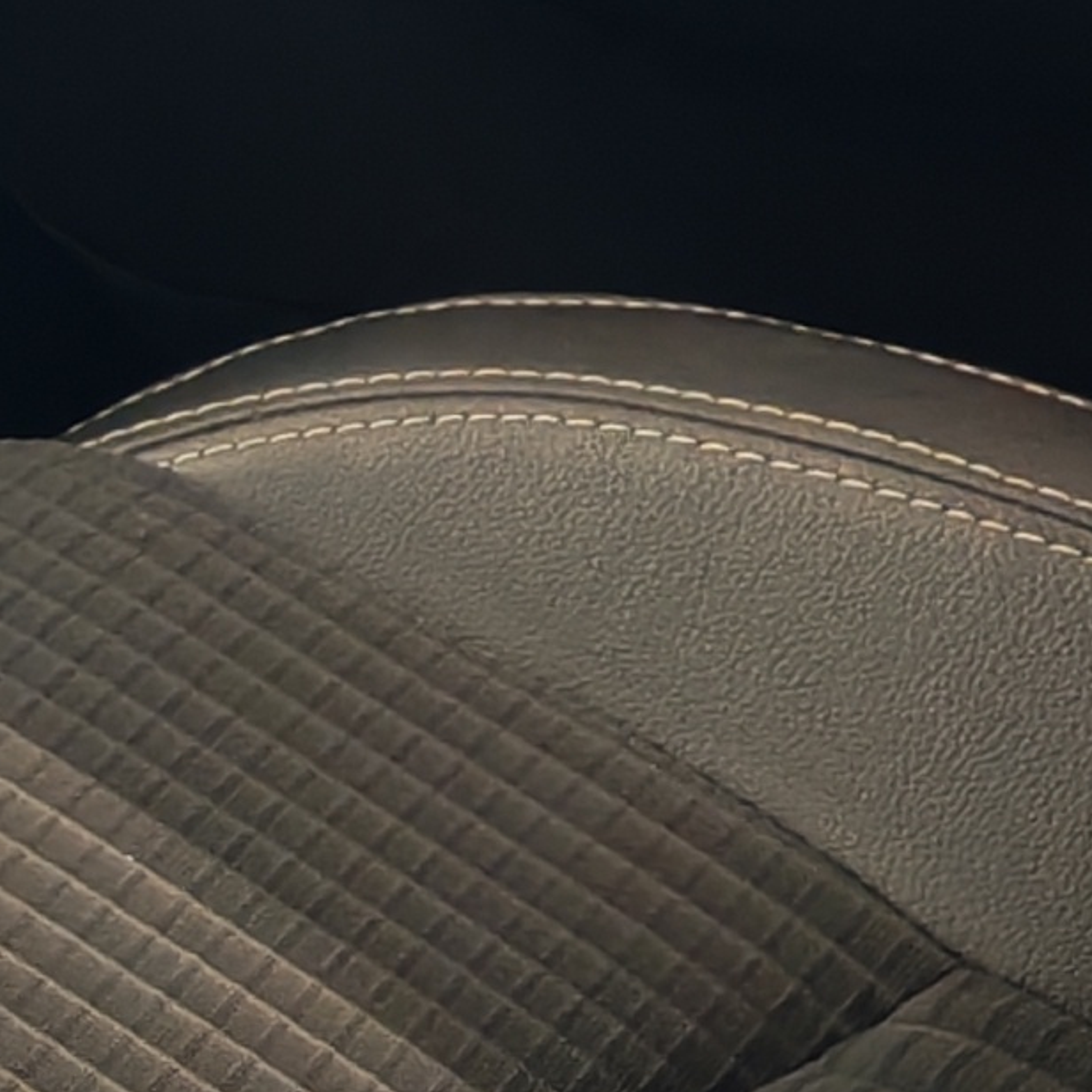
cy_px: 191
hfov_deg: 8.1
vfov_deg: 9.0
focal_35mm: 194
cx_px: -1730
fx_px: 6924
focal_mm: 6.12
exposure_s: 1/50
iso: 1000
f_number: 1.9
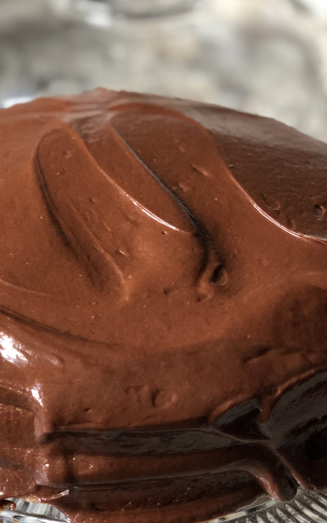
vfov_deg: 23.3
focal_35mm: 89
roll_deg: -0.7
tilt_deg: -33.4
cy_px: 254
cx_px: 129
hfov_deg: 14.7
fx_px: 1269
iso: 125
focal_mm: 6
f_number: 2.4
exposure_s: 1/24
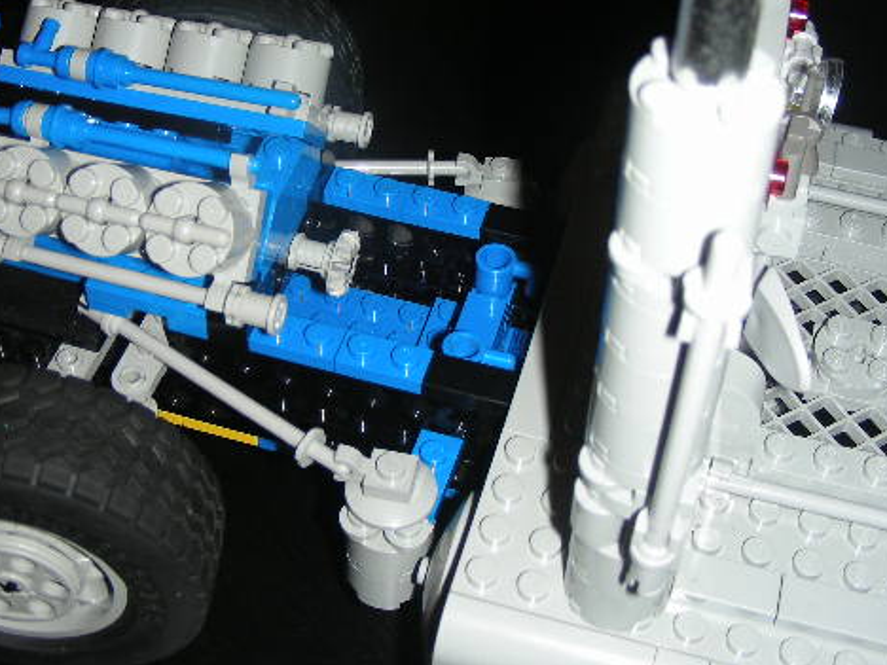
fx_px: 1332
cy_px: 258
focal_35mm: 52
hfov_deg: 36.6
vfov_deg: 28.0
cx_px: 322
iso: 50
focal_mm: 6.3
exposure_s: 1/60
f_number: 3.5
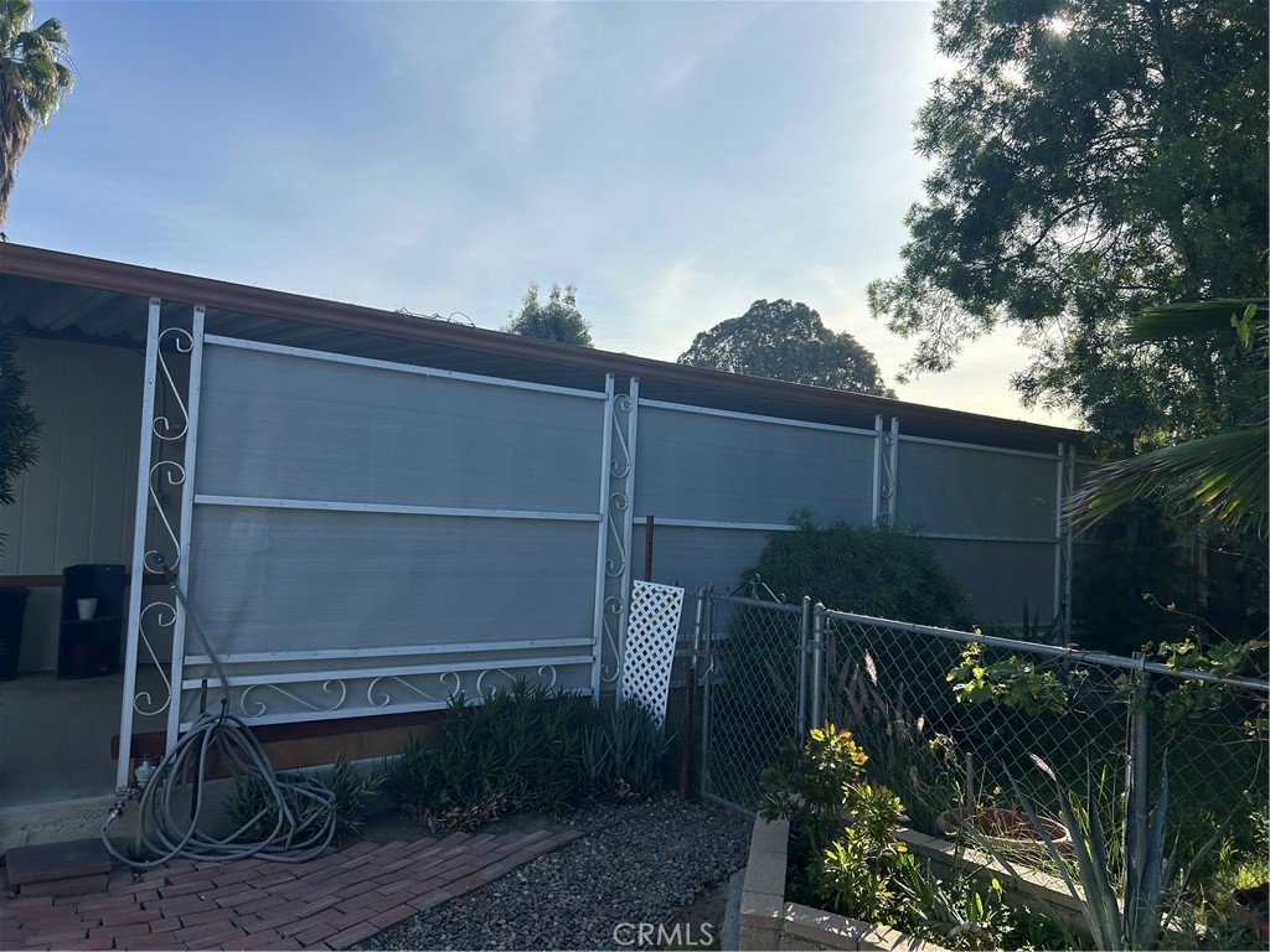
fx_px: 954
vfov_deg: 53.1
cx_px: 635
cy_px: 476
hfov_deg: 67.3
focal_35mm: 26
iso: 50
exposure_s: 1/4630
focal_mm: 5.7
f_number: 1.5
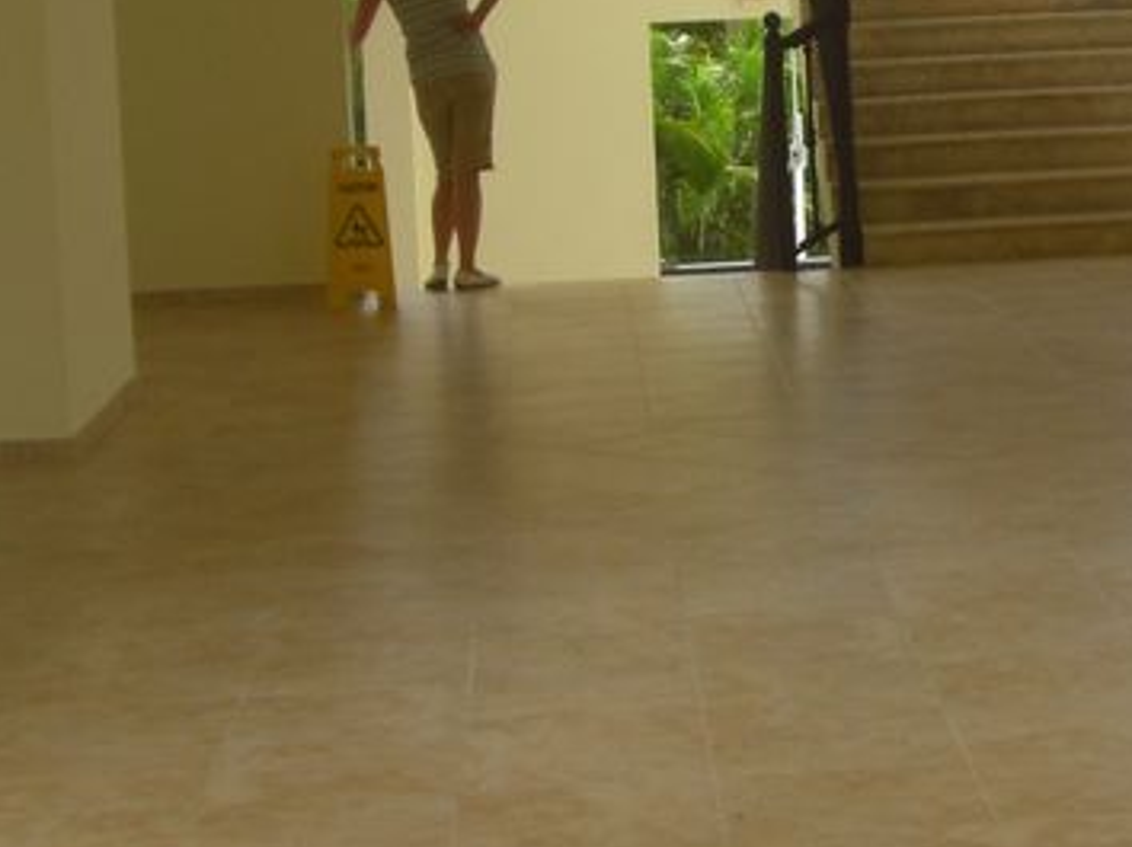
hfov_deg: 17.7
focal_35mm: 110
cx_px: 947
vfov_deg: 13.4
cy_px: 233
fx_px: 3595
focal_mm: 6.2
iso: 64
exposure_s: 1/400
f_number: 2.7
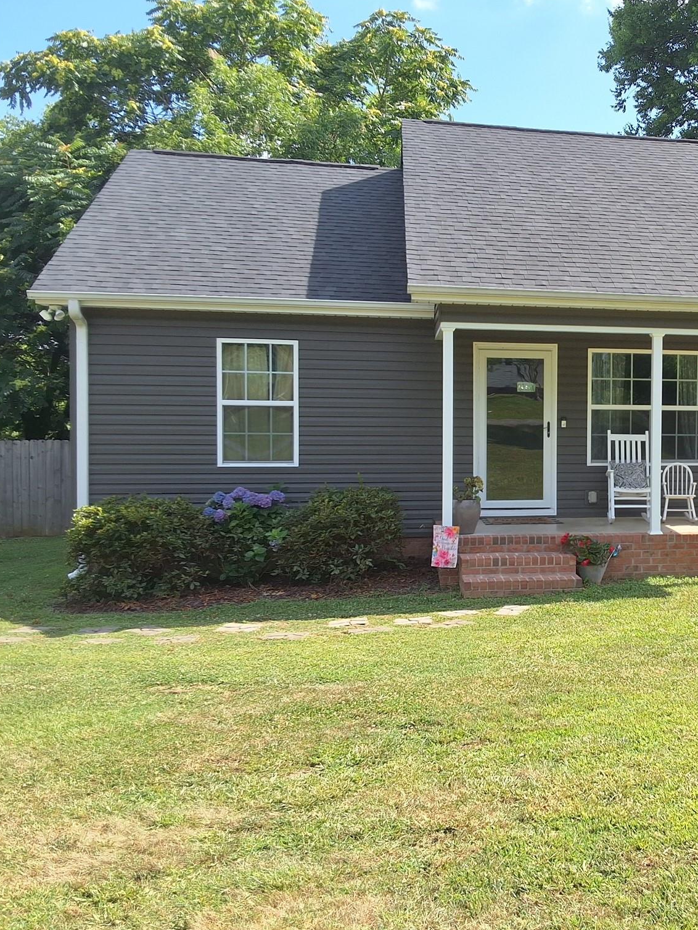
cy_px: 460
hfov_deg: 35.6
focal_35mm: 38
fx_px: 1022
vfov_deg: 49.0
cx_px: 625
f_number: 1.9
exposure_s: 1/861
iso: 32
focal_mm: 2.91
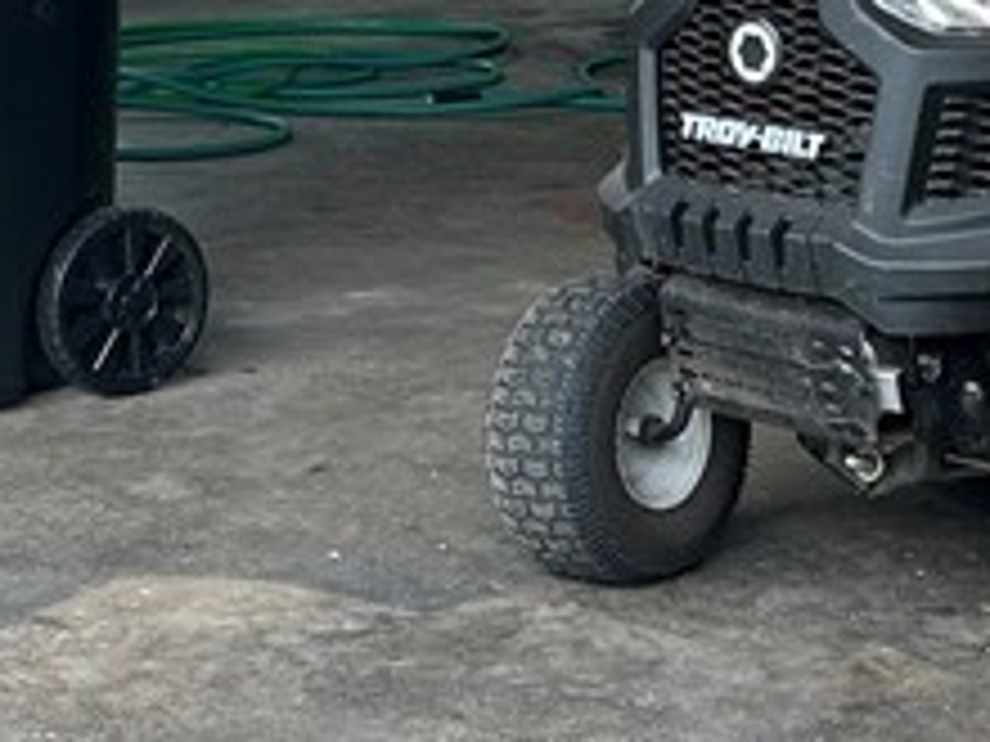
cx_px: 410
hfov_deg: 16.3
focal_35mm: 121
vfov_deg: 12.1
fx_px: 3461
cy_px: 31
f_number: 1.5
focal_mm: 5.7
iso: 50
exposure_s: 1/327
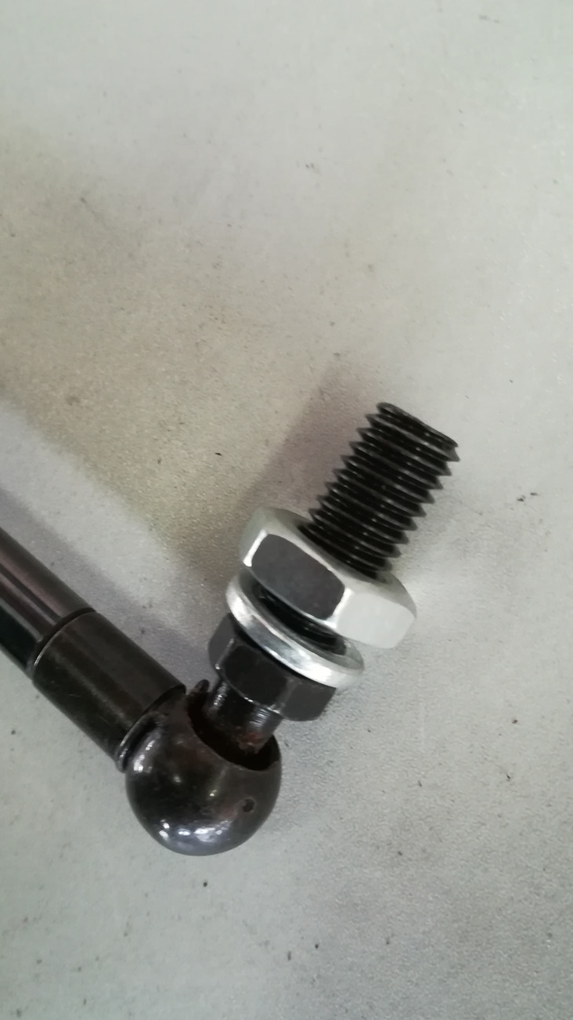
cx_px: 254
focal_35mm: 29
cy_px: 516
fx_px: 784
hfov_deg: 40.1
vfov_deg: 66.1
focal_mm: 3.83
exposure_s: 1/20
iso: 500
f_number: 2.2
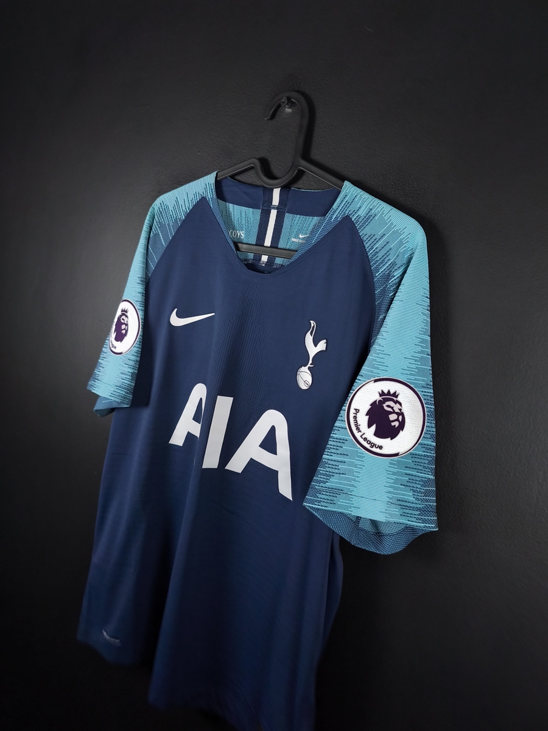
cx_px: 274
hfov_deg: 58.9
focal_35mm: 23
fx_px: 485
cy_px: 366
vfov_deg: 73.9
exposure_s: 1/200
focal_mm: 6.57
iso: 400
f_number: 1.6
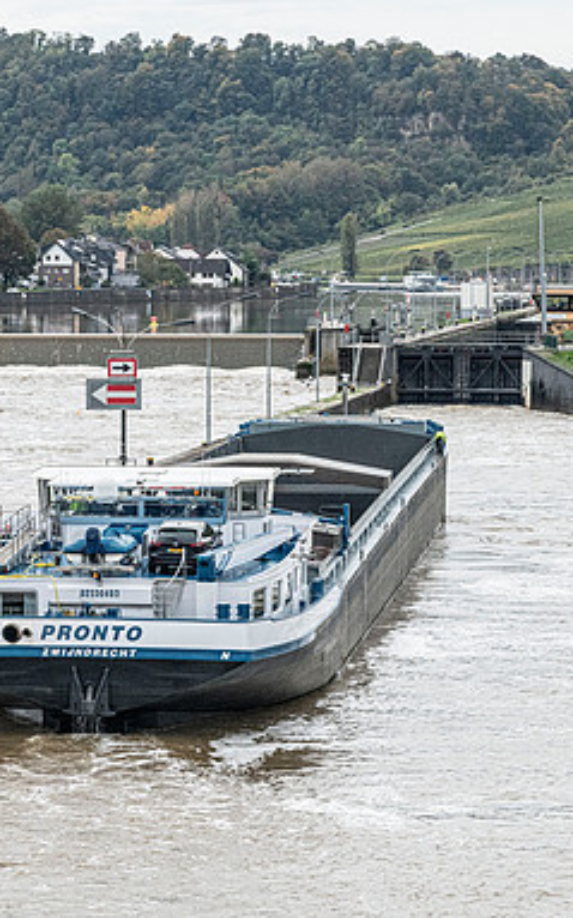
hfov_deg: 7.8
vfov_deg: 12.5
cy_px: 457
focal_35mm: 167
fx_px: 4177
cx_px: 34
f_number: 6.3
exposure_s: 1/250
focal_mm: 105
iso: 1400
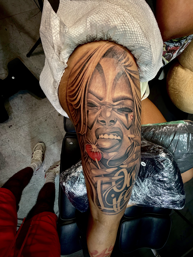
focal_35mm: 14
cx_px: 96
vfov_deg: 102.1
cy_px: 128
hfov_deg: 85.7
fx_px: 104
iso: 100
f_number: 2.2
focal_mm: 2.22
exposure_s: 1/120
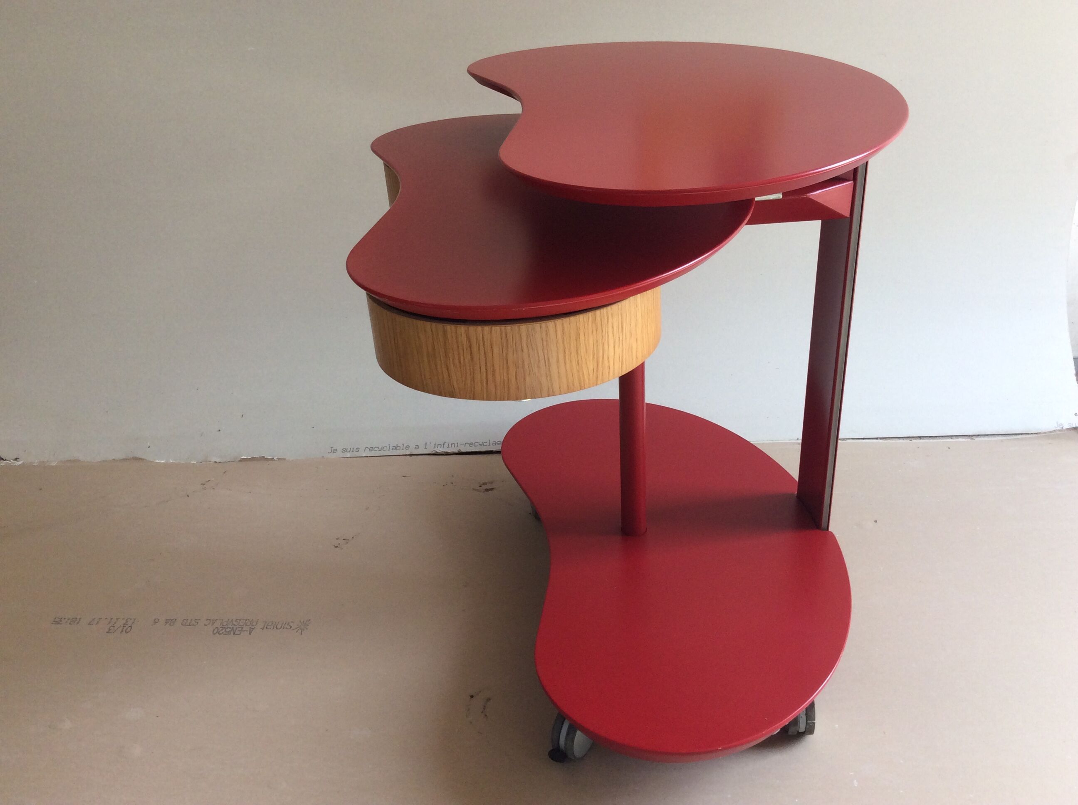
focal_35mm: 32
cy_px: 402
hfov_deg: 56.9
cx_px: 539
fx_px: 995
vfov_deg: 44.1
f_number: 2.4
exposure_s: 1/100
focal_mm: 3.3
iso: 50
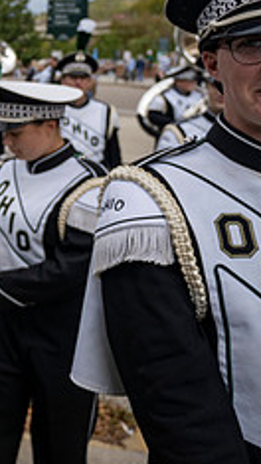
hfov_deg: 15.1
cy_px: 131
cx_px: -285
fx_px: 764
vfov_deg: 33.3
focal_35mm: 62
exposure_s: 1/1000
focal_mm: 24
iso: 100
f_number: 4
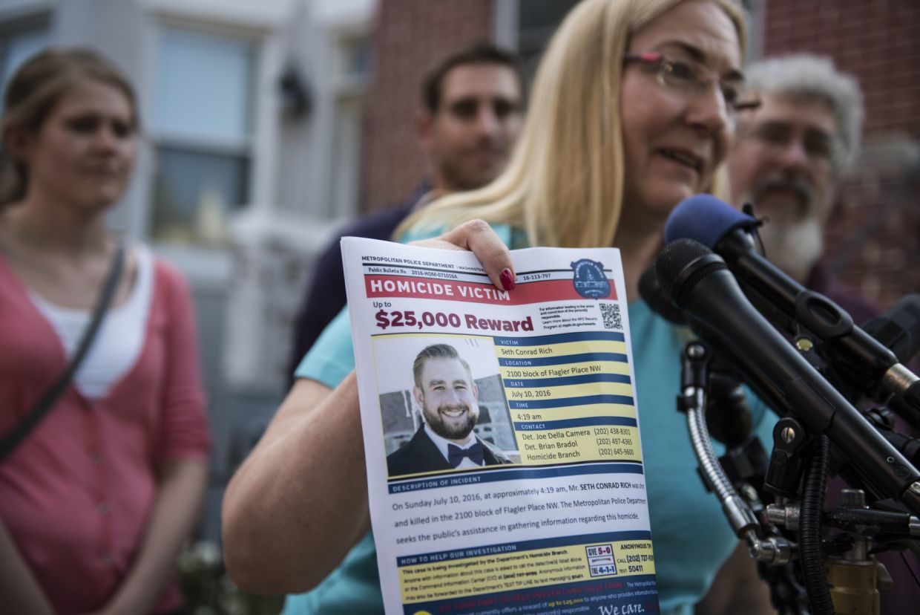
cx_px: 460
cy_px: 308
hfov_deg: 39.6
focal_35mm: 50
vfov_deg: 27.0
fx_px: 1278
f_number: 2.8
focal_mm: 50
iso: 250
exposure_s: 1/1250
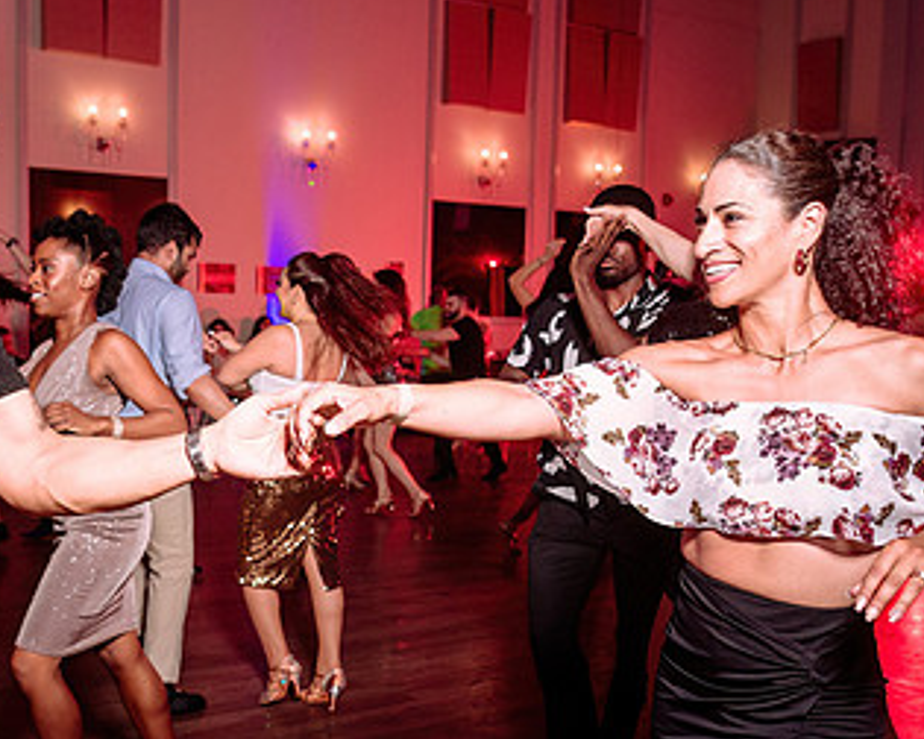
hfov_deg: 39.2
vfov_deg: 32.0
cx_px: 334
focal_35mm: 47
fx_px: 1285
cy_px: 421
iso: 800
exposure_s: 1/100
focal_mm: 24
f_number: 3.2
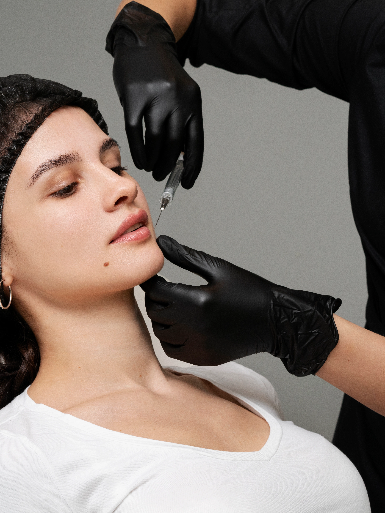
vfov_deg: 20.0
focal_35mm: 98
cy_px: 215
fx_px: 1453
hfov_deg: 15.1
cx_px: 194
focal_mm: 55
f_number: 8
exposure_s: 1/125
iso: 500
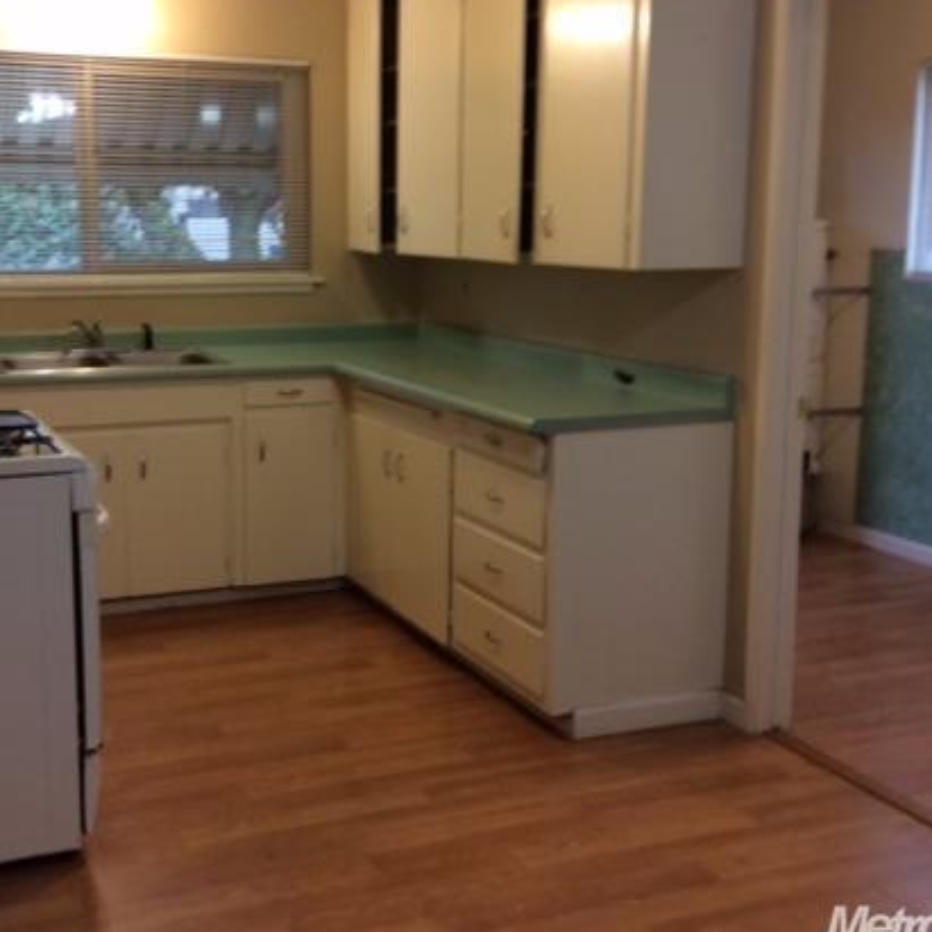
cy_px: 408
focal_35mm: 44
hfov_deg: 38.0
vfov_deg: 38.3
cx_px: 327
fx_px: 1340
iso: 50
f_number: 2.4
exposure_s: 1/24
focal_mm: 3.3
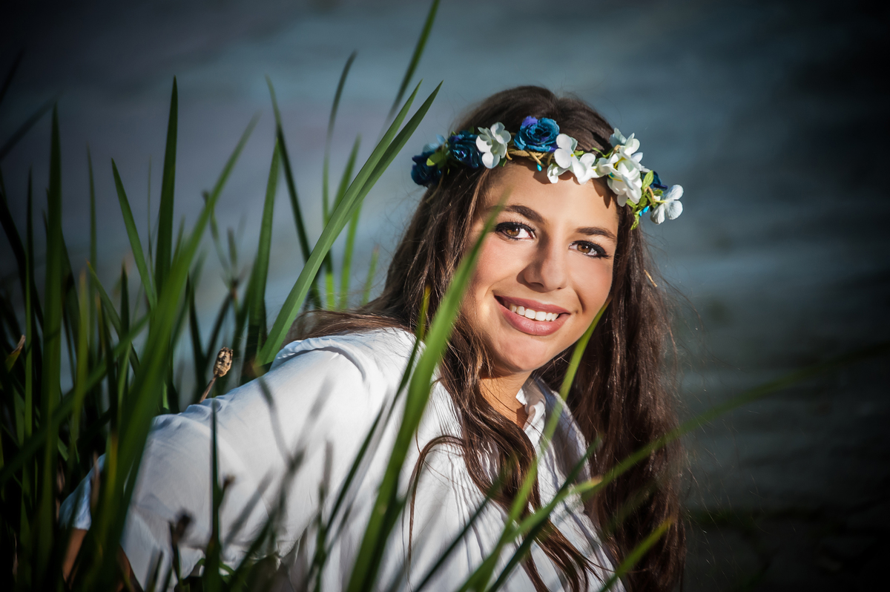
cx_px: 445
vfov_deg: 9.4
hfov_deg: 14.2
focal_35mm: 145
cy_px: 296
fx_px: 3582
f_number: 5
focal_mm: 145
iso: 1250
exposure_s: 1/250
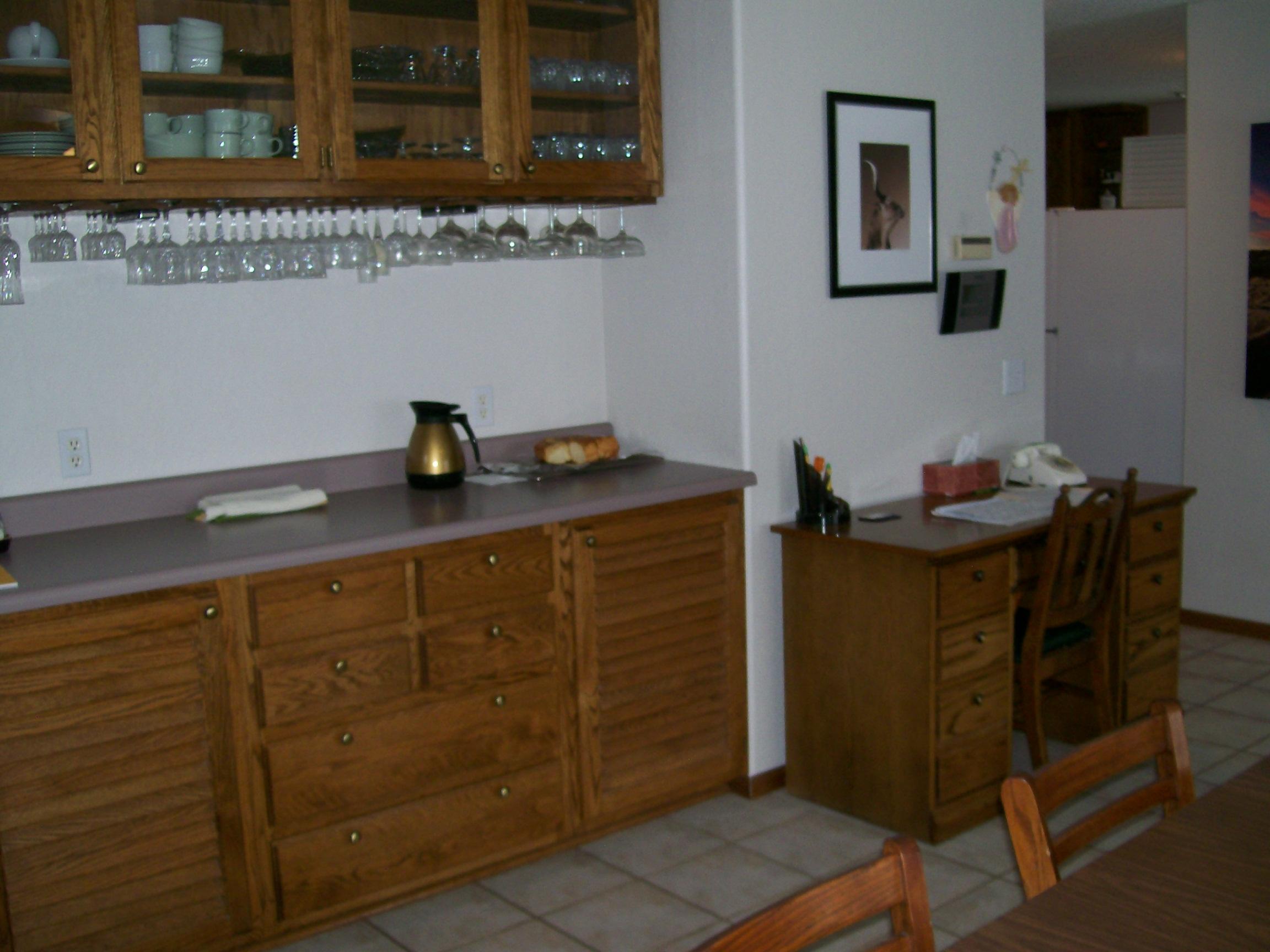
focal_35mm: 36
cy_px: 476
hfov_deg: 51.4
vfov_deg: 39.7
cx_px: 635
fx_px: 1321
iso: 80
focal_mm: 6
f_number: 2.7
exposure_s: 1/64
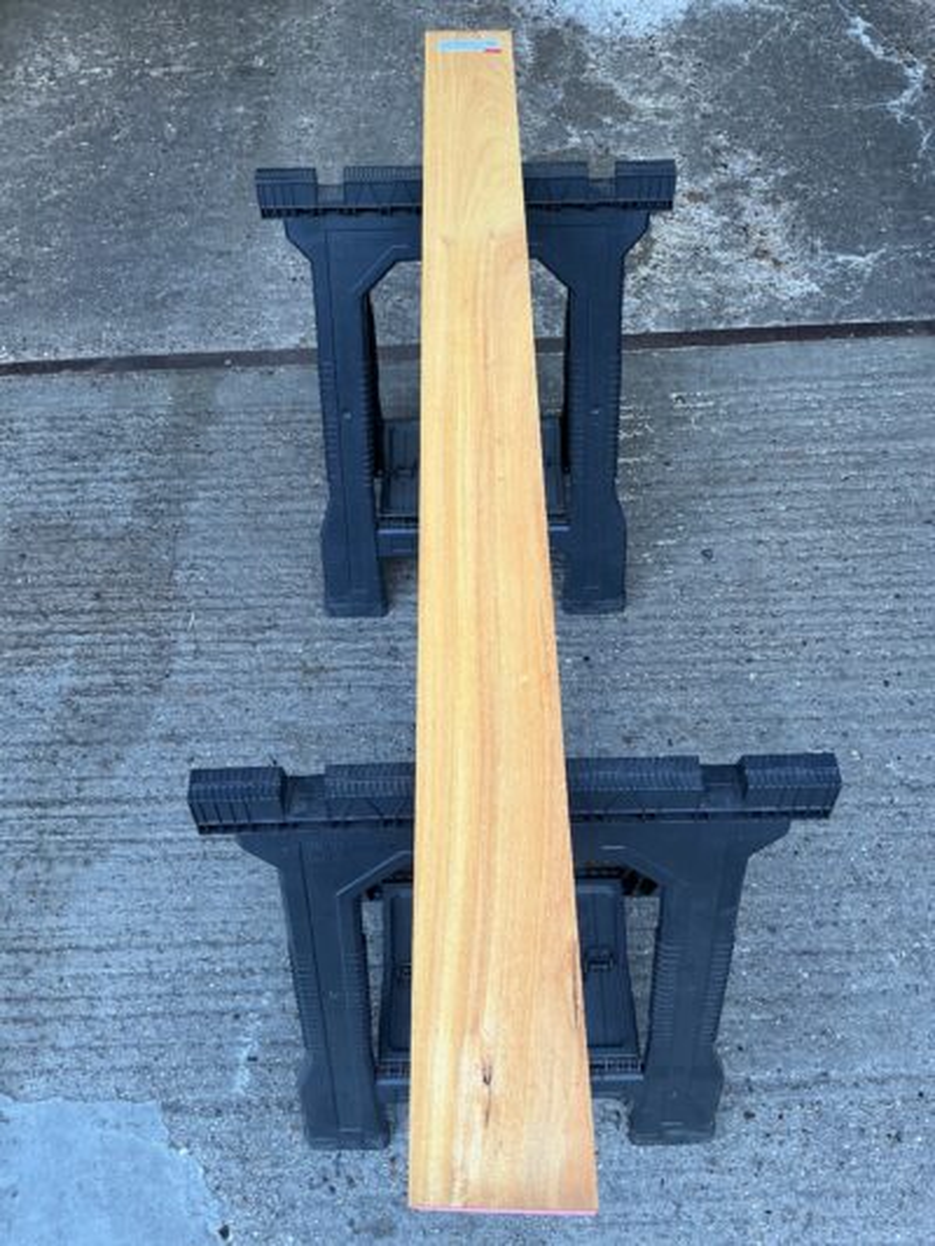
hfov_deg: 48.2
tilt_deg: -56.6
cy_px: 623
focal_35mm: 29
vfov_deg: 61.6
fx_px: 1044
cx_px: 468
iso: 32
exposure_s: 1/100
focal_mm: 3
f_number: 1.8
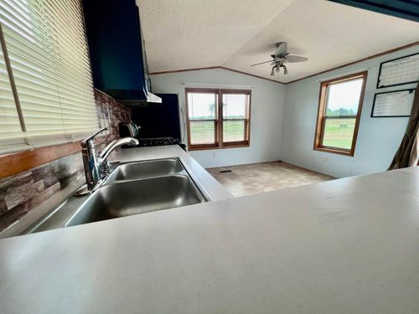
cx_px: 210
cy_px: 157
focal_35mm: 13
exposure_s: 1/99
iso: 160
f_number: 1.8
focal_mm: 1.57
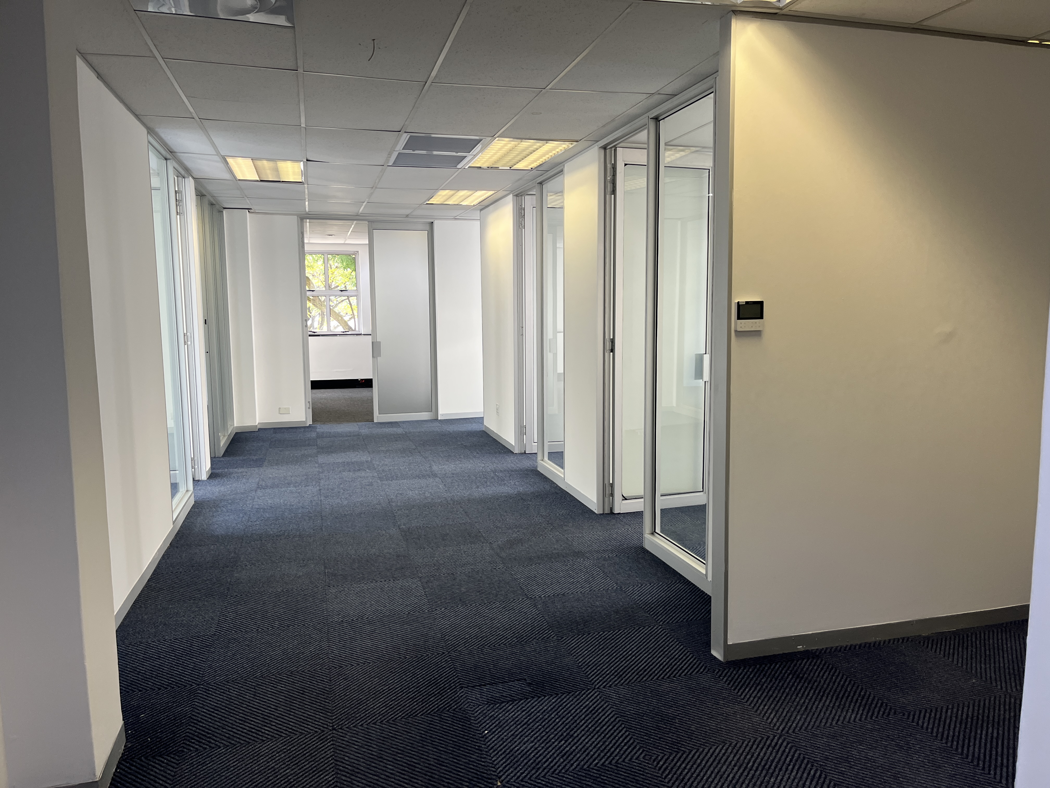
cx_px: 525
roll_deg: -0.6
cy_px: 394
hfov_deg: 67.3
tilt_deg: -8.2
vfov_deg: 53.1
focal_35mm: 26
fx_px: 789
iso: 80
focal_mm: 5.1
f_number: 1.6
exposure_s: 1/100
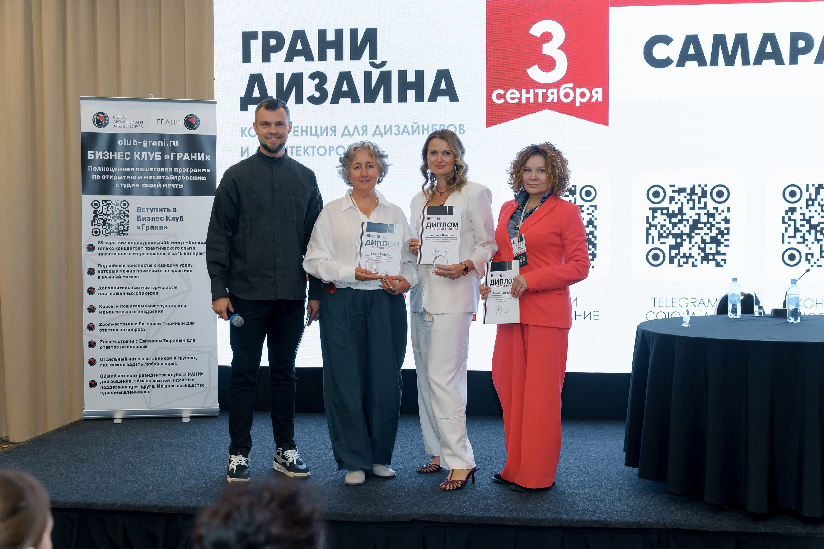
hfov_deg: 44.5
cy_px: 274
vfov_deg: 30.5
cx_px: 412
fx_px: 1007
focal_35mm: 44
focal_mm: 44
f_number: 4
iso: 1000
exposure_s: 1/125
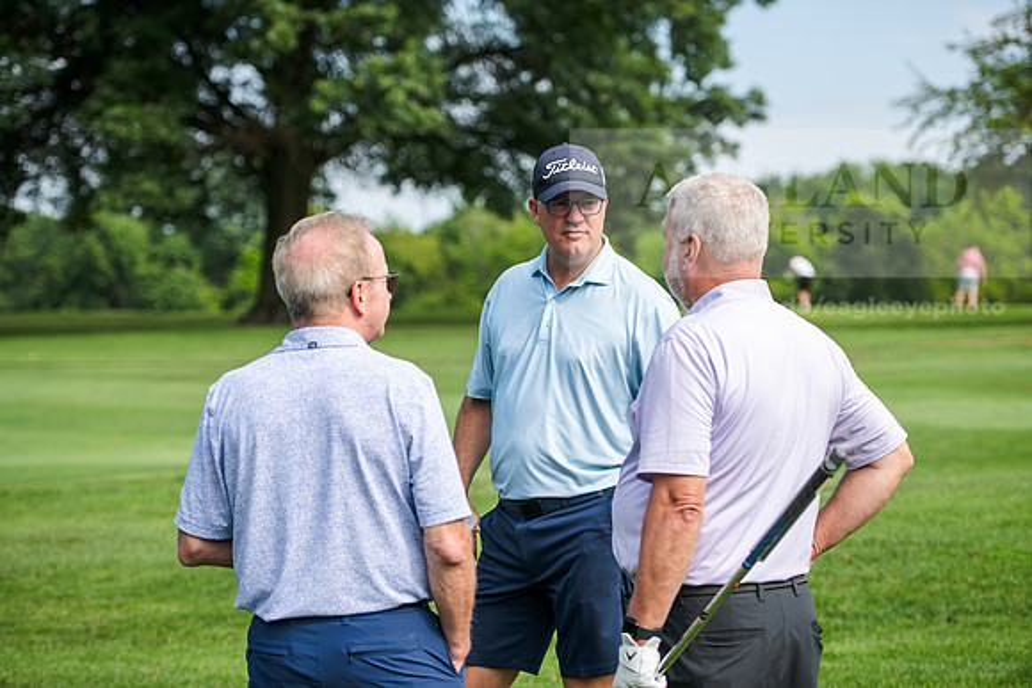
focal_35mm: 85
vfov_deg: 16.1
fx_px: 2437
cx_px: 516
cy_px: 344
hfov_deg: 23.9
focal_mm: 85
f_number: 3.2
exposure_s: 1/640
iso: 80
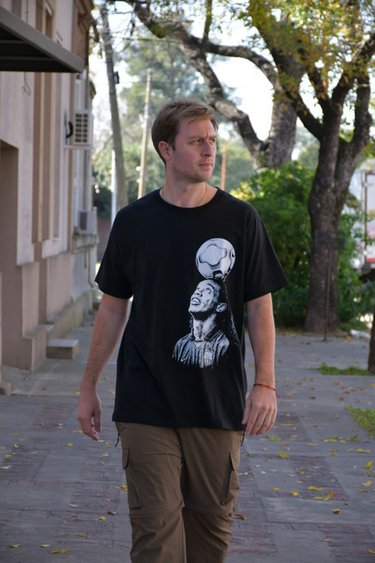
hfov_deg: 12.2
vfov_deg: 18.3
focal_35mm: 112
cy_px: 282
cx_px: 188
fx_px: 1749
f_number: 5
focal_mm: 75
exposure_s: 1/320
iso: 320
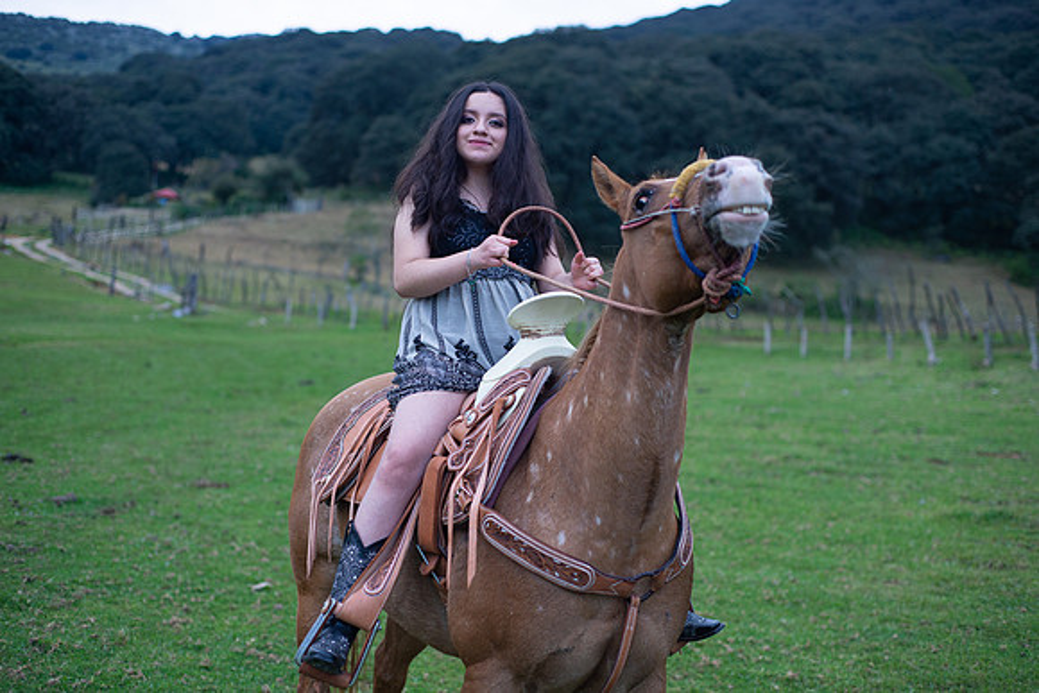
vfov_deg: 27.0
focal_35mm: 50
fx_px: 1443
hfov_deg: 39.6
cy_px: 346
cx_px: 520
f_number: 2.8
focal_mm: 50
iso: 400
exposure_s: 1/200
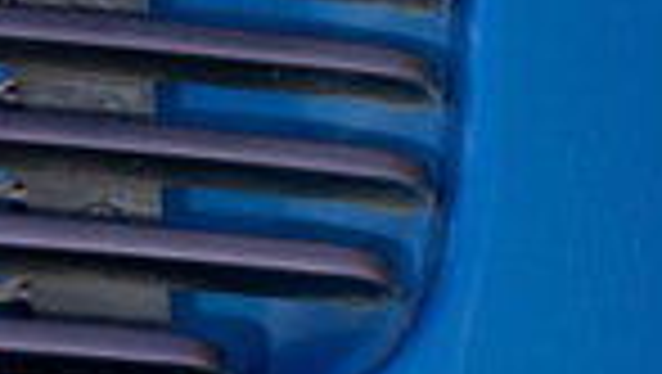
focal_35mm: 459
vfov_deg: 2.6
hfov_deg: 4.6
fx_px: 8064
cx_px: -621
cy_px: -385
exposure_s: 1/60
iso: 50
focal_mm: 63
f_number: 5.6
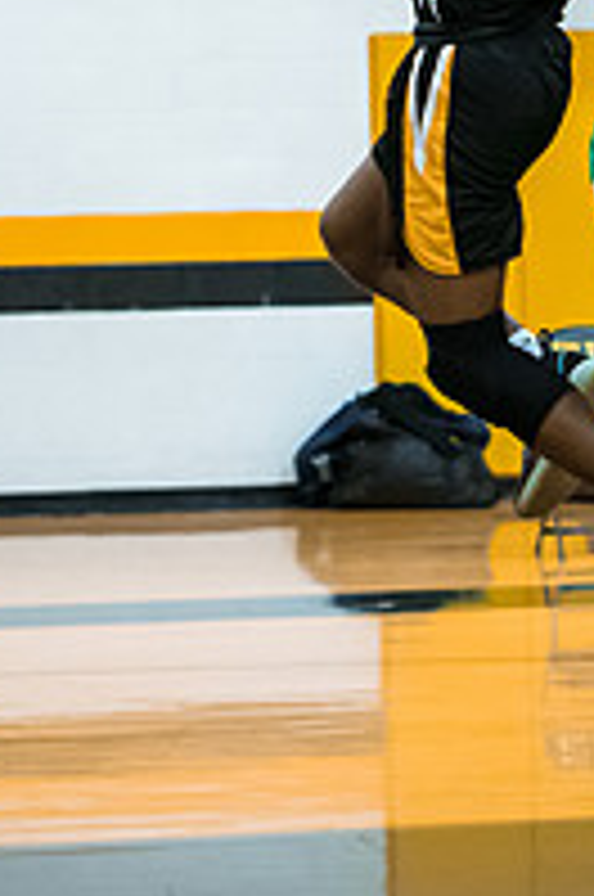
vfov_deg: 8.6
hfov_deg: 5.8
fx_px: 5911
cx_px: 428
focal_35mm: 238
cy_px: 113
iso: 3200
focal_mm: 70
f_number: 2.8
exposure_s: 1/400
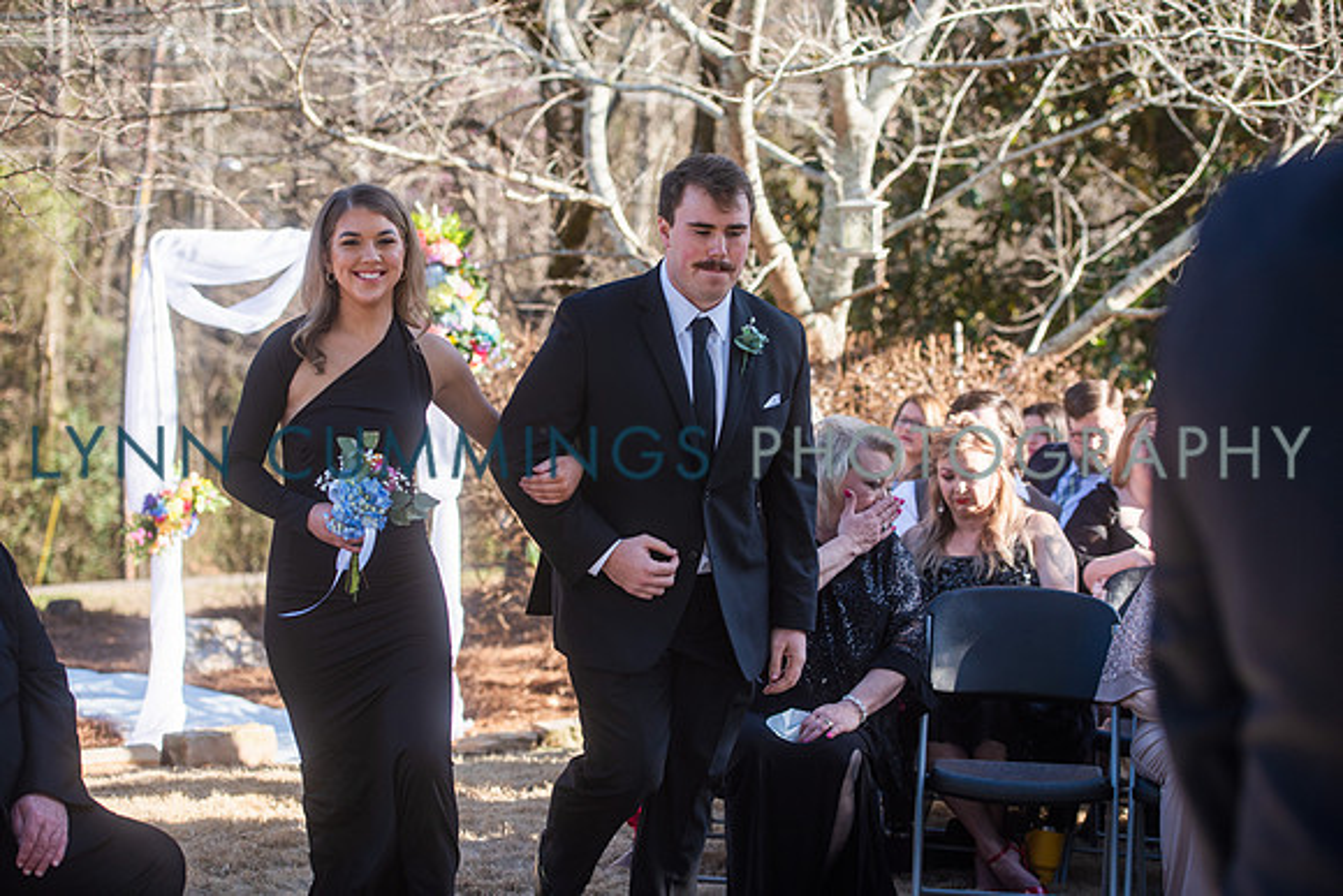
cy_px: 448
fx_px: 2798
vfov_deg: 18.2
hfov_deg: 27.0
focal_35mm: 75
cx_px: 672
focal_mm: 75
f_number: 3.5
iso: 100
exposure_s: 1/640
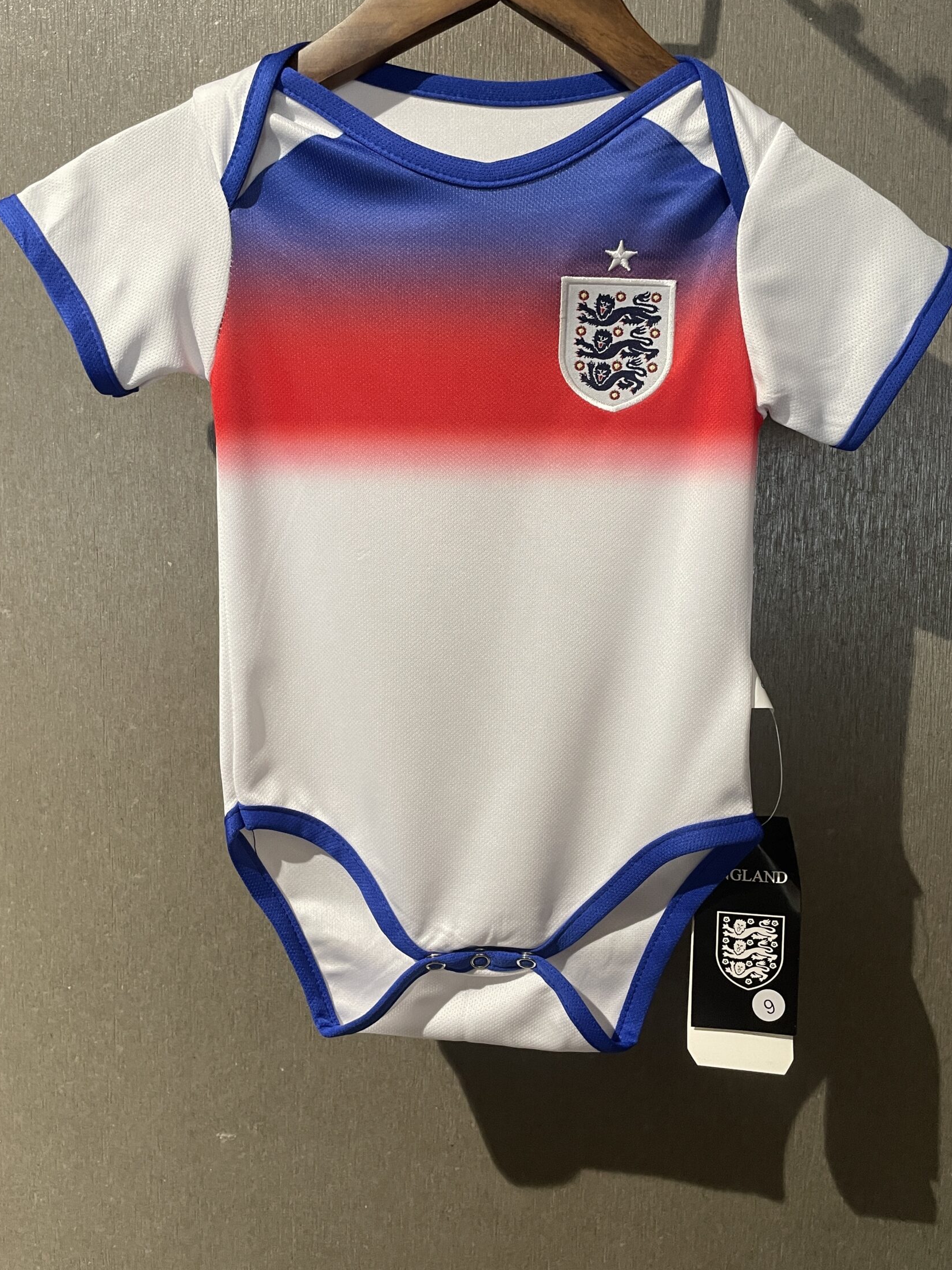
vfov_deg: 59.9
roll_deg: -0.7
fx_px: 1100
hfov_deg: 46.7
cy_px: 594
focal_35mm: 30
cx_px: 515
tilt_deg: -5.2
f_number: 1.6
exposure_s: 1/50
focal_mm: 4.2
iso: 160
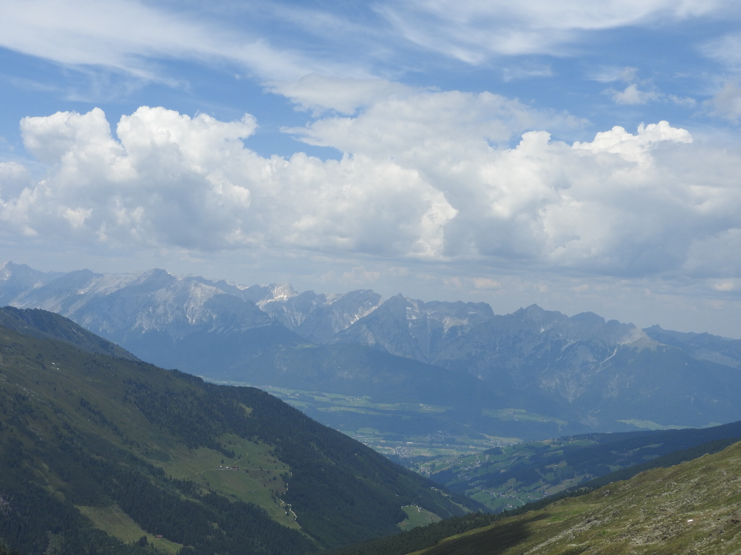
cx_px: 370
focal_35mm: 50
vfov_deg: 29.1
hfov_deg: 38.2
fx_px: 1070
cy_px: 278
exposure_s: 1/1600
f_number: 4
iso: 100
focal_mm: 9
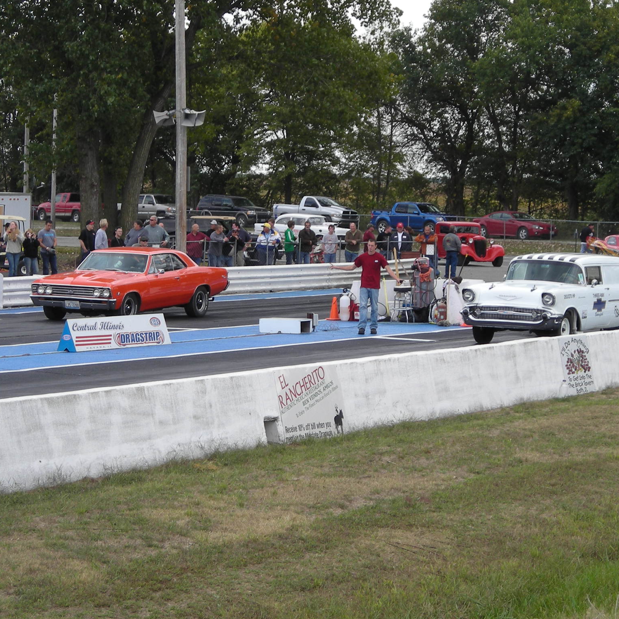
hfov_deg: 12.7
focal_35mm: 137
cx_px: 338
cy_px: 310
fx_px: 2772
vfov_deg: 12.7
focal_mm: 19.2
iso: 50
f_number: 5.3
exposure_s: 1/142
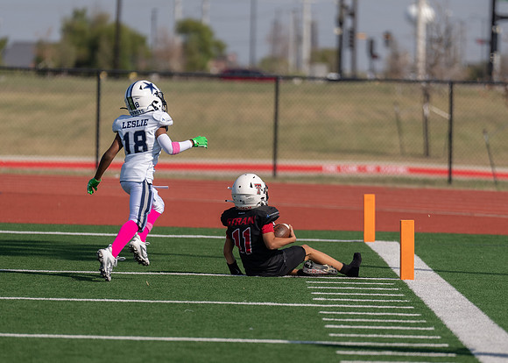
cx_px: 277
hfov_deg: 6.0
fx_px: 4867
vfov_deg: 4.3
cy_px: 220
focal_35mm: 337
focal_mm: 200
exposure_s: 1/2500
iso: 100
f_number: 2.8
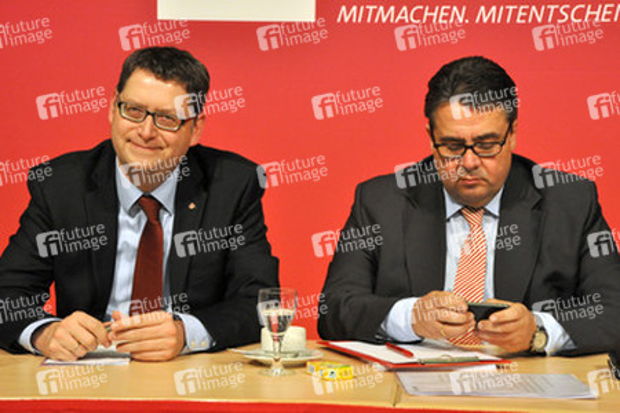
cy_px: 206
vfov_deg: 15.7
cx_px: 310
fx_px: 1498
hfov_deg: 23.4
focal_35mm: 87
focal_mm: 58
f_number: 5.6
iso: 2000
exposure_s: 1/125
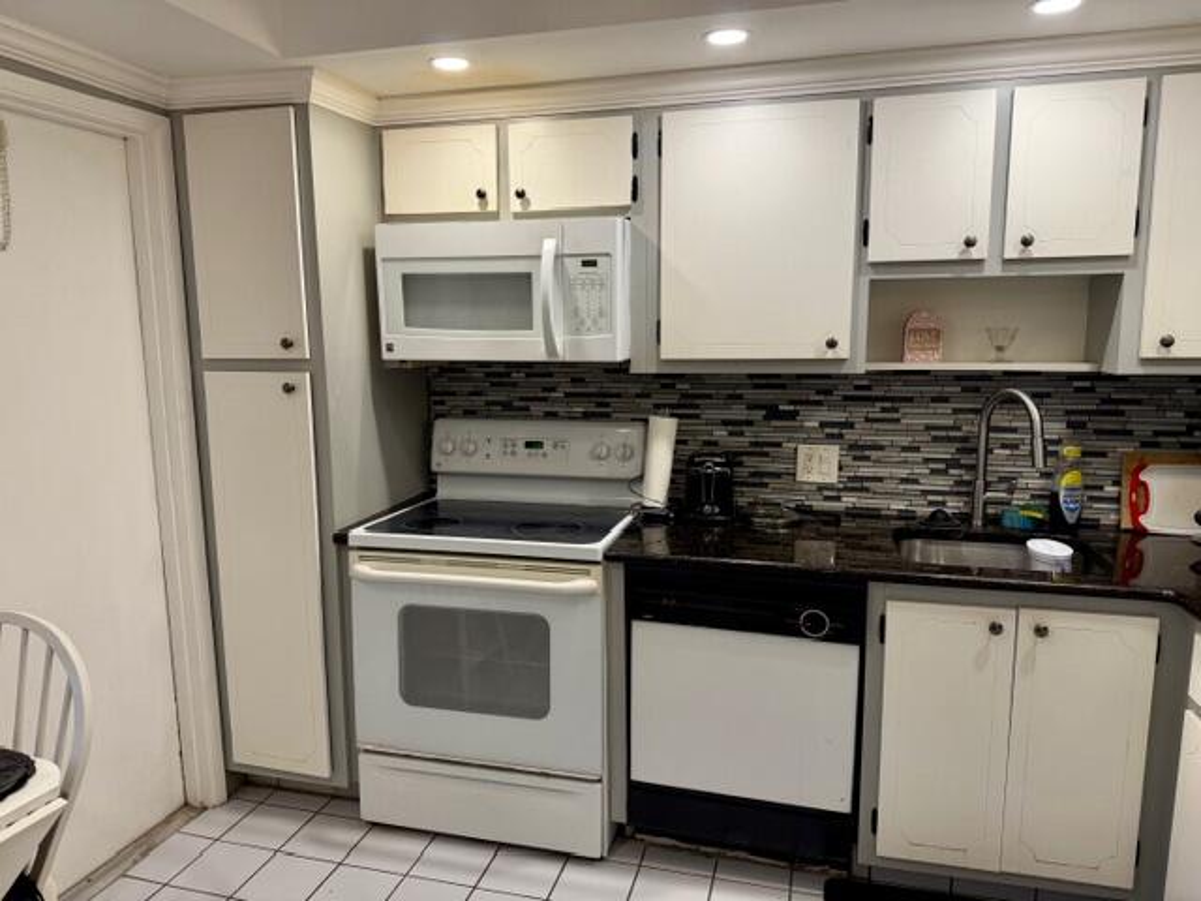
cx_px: 600
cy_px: 450
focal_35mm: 24
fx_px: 833
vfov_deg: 56.8
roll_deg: +0.3
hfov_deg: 71.6
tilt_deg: -9.7
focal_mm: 6.76
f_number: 1.78
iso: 125
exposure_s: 1/120
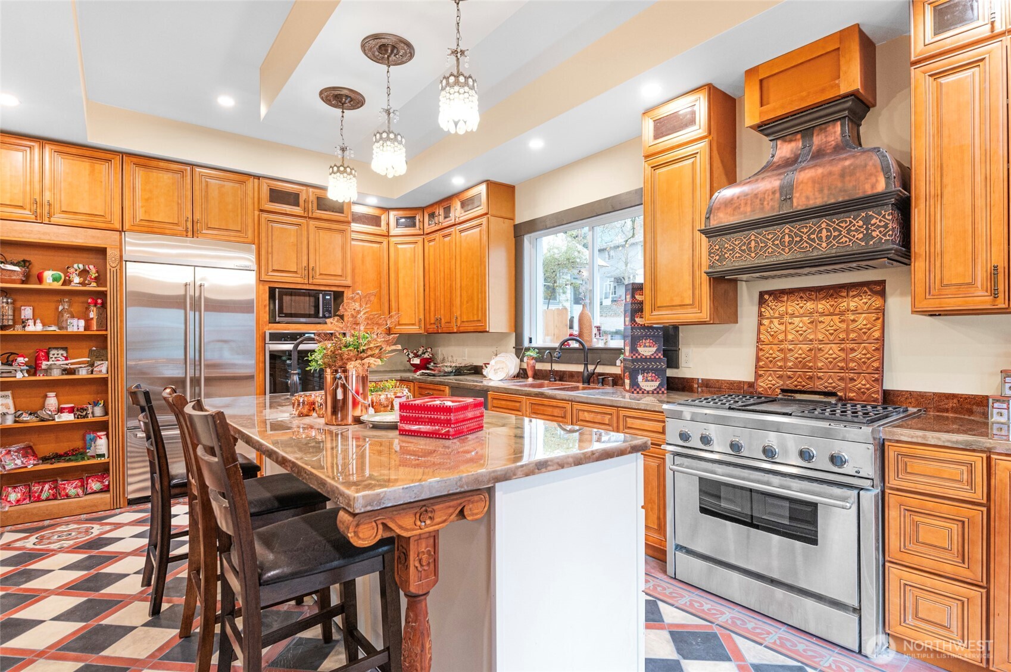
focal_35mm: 18
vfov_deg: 67.3
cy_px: 336
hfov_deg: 90.1
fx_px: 505
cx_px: 506
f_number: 5.6
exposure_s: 1/25
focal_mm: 18
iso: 1250
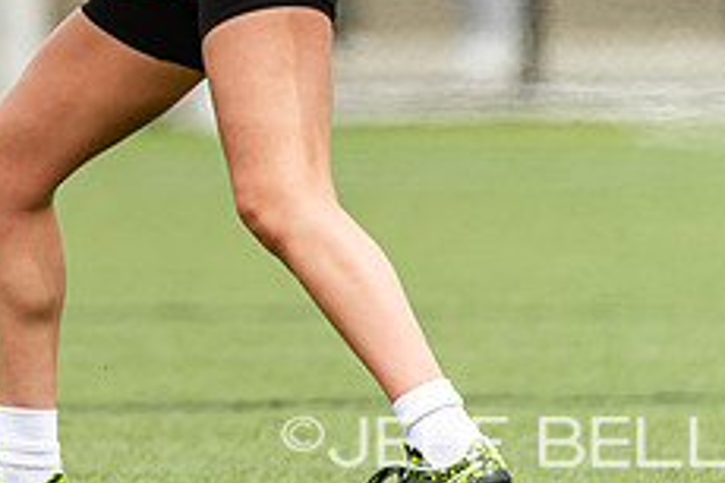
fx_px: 28274
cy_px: -222
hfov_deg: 1.5
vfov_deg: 1.0
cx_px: 24
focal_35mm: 1405
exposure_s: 1/1000
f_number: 4
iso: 200
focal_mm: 400
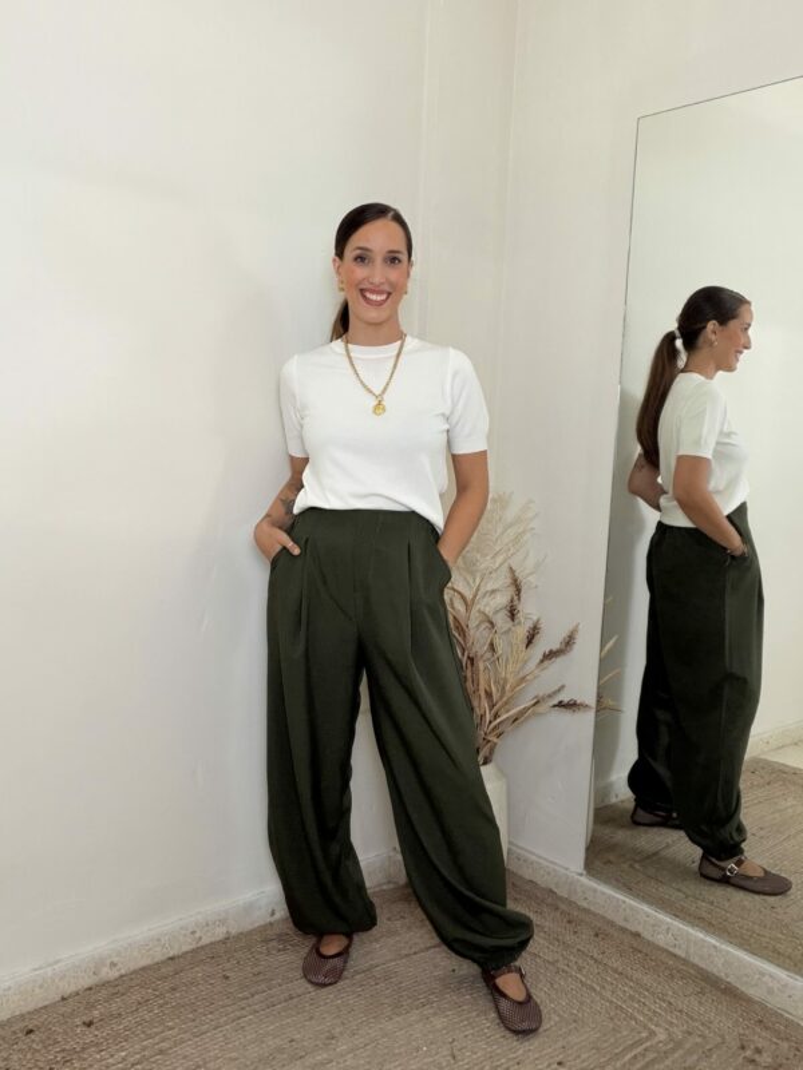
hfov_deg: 46.8
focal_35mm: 30
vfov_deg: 60.0
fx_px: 928
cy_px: 535
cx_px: 402
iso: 80
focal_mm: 2.71
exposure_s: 1/50
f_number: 1.9
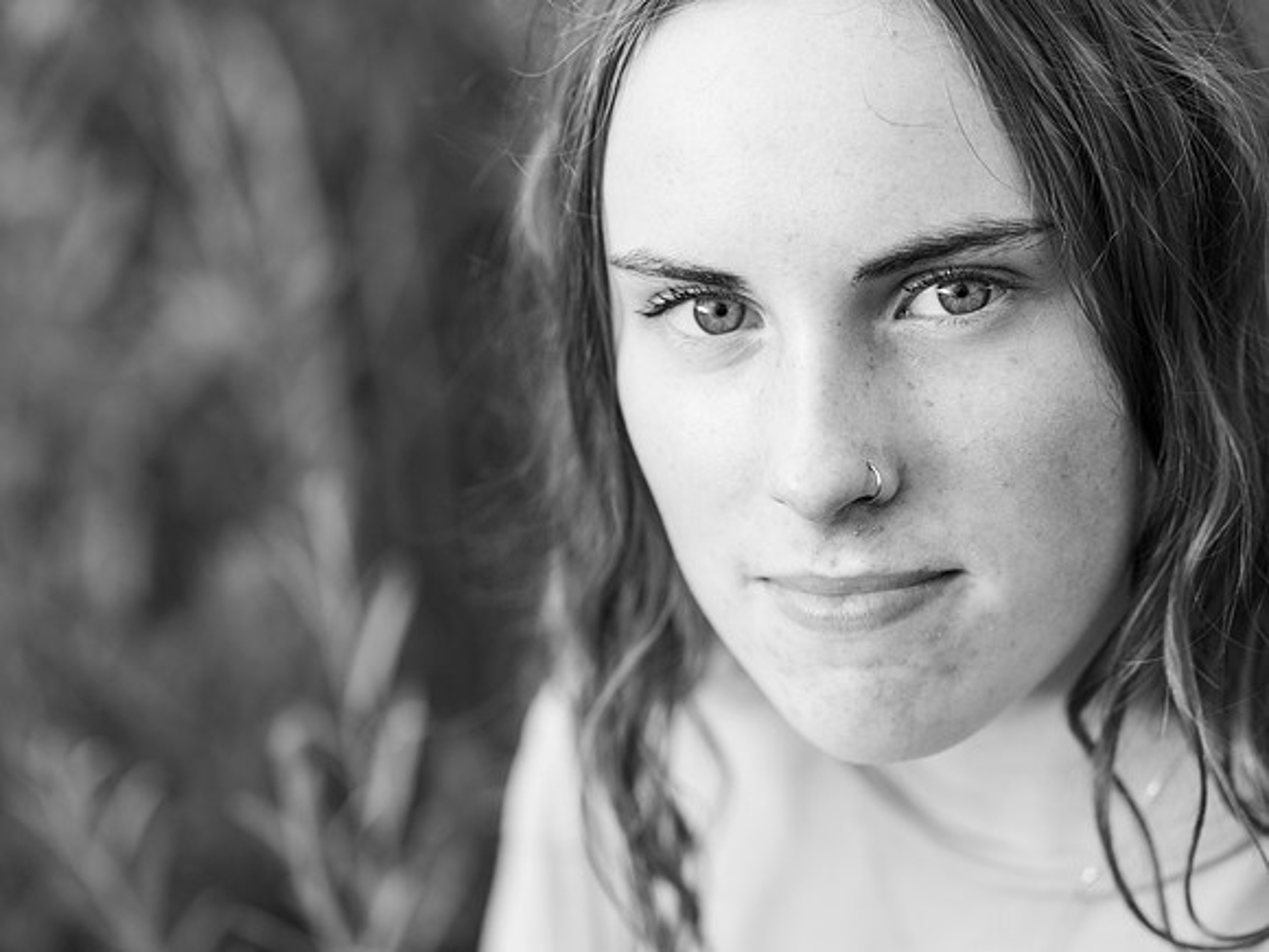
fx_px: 3372
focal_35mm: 92
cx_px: 634
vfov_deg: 16.1
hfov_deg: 21.3
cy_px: 476
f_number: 3.2
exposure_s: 1/160
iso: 400
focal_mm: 85
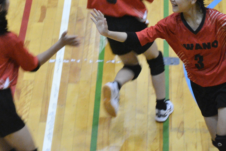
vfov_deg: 7.3
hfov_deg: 10.9
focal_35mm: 189
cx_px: 81
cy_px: 22
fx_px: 1186
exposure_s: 1/200
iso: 3200
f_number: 4.2
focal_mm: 62
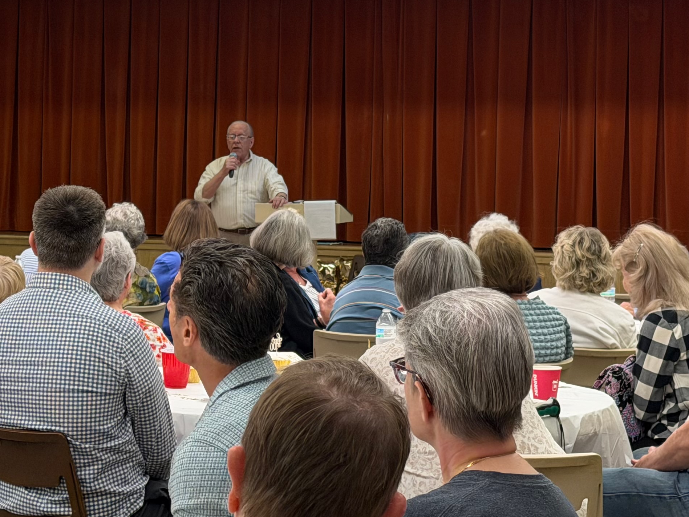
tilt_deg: -0.4
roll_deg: -1.2
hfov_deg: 19.2
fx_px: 2030
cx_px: 267
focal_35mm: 102
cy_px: 176
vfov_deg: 14.5
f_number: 1.78
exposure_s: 1/60
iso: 125
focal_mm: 6.76
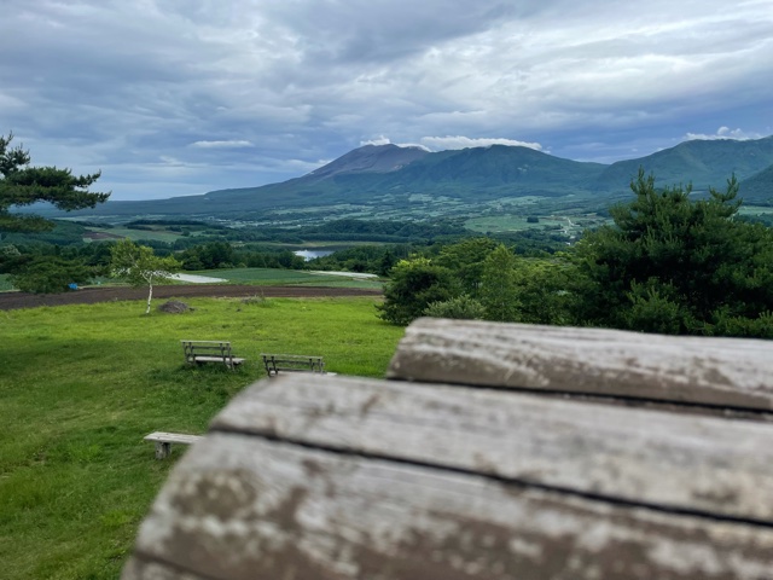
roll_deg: +0.0
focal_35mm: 26
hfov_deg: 67.3
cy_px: 290
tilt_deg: -8.0
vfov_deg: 53.1
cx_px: 386
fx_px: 581
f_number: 1.6
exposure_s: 1/2132
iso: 32
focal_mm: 4.2
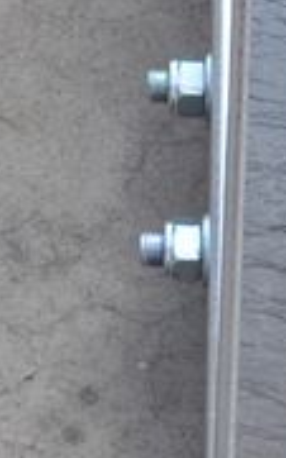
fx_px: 3644
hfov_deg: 4.5
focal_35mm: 292
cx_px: 162
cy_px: 180
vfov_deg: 7.2
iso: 100
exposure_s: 1/200
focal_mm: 18
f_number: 7.1
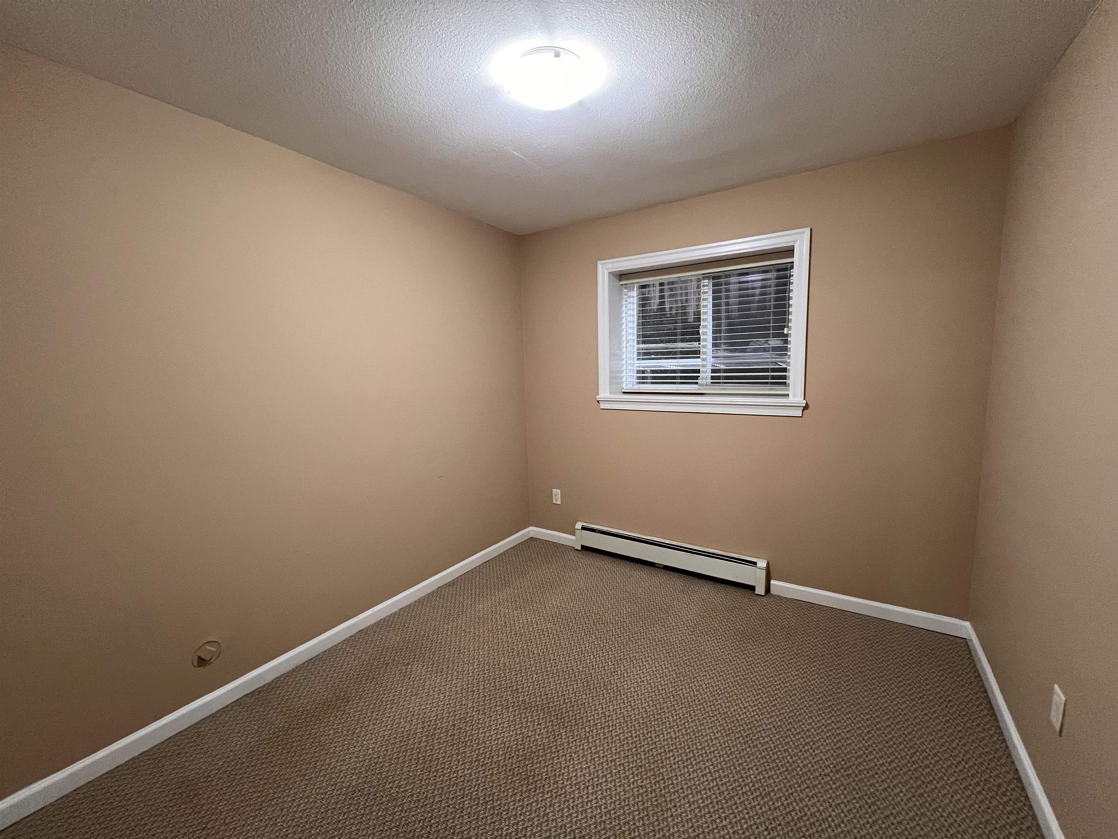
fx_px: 420
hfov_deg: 106.2
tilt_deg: -7.1
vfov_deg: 89.9
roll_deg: +1.6
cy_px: 420
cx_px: 559
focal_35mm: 13
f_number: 1.8
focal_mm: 1.57
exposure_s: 1/60
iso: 400
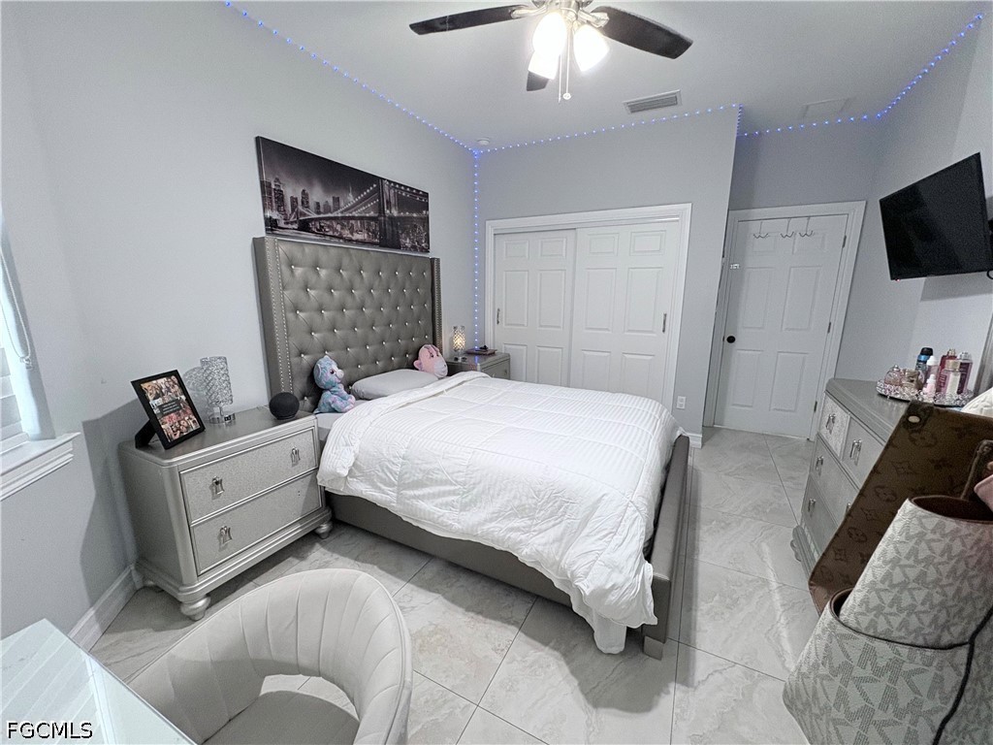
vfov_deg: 85.7
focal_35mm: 14
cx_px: 496
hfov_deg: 102.1
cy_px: 372
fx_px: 402
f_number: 2.2
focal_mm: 2.22
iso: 320
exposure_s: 1/60
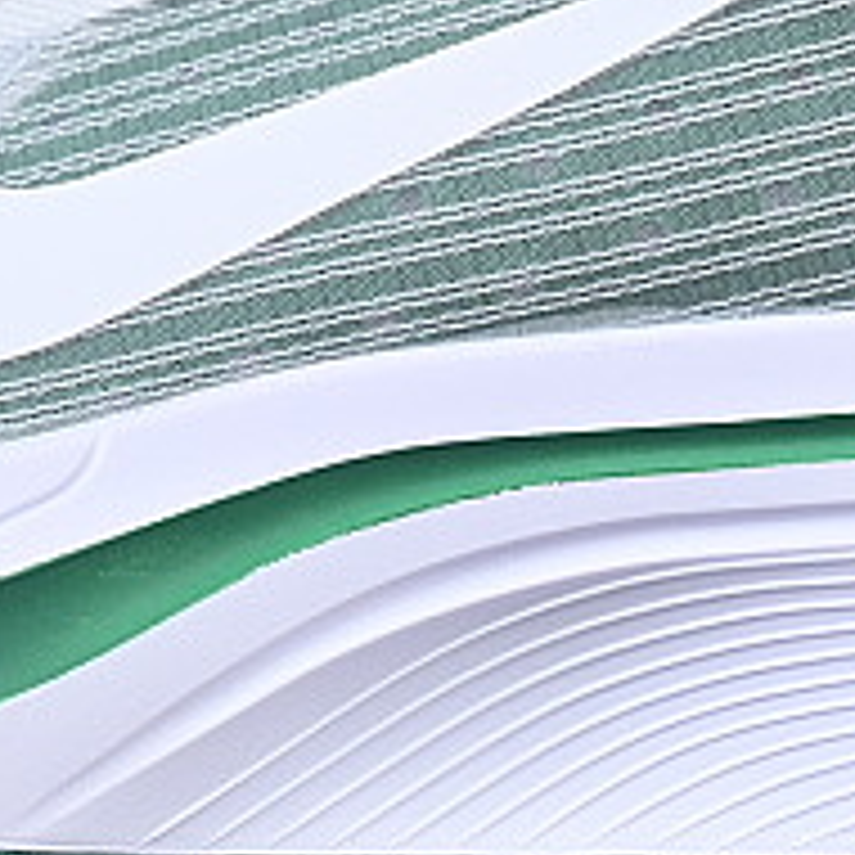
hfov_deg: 4.8
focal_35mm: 362
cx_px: 328
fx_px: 10116
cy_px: -108
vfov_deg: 4.8
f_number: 8
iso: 160
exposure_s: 1/80
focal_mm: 50
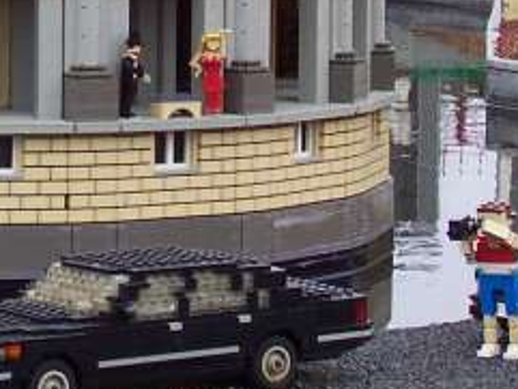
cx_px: 10
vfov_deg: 7.6
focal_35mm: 192
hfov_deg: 10.2
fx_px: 2875
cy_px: -178
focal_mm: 8.6
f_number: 3.4
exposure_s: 1/350
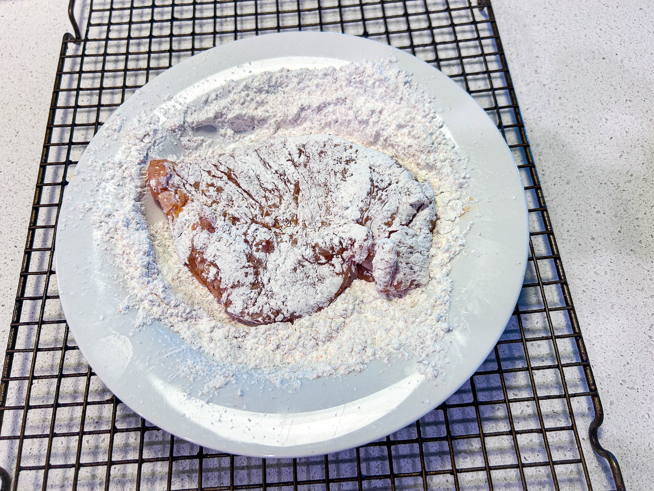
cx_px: 327
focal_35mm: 26
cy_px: 246
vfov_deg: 53.1
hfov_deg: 67.3
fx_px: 491
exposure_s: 1/120
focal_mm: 5.7
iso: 64
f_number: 1.5
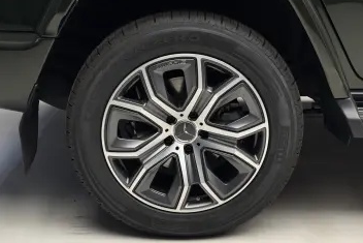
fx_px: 514
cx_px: 183
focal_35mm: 51
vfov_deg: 26.5
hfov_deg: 38.9
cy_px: 134
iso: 64
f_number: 1.78
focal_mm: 6.76
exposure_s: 1/50
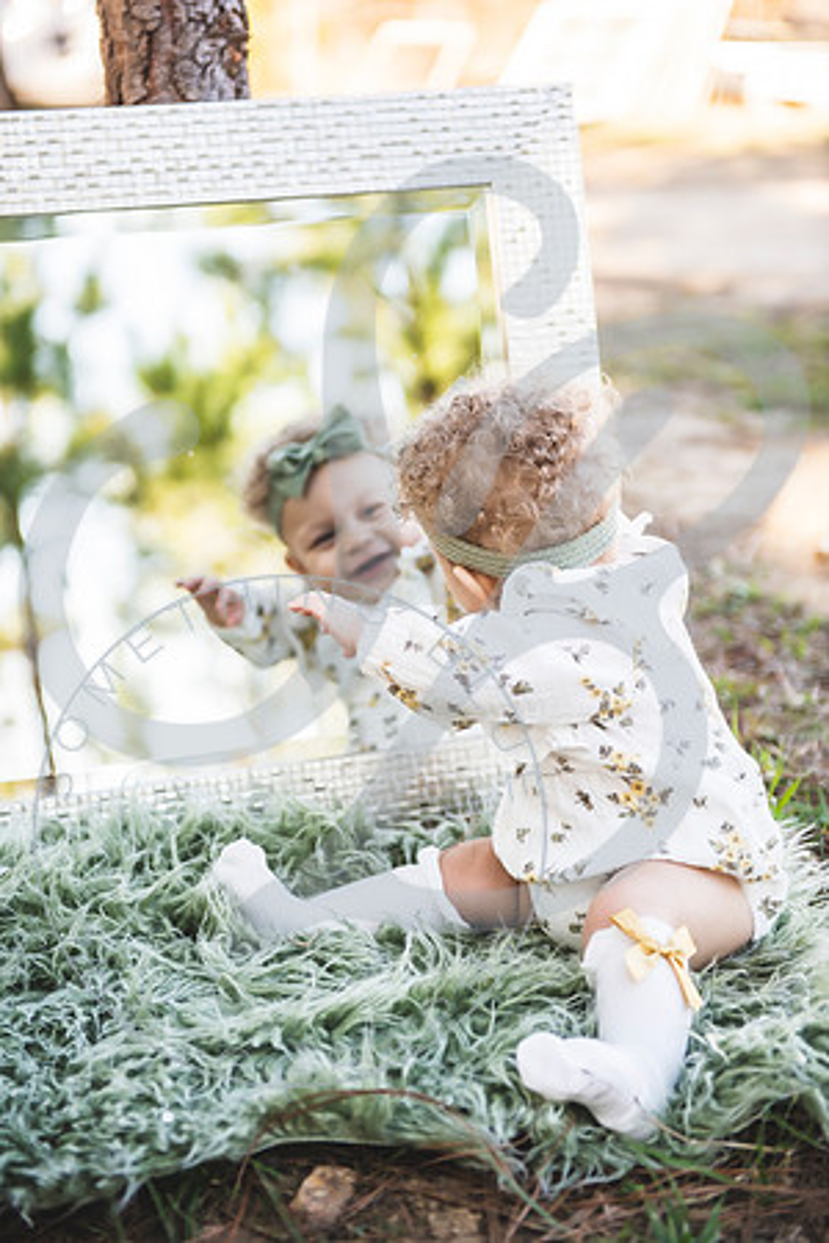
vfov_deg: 32.4
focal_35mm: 62
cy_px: 622
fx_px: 2141
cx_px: 414
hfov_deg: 21.9
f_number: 2.8
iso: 200
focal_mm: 62
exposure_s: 1/400
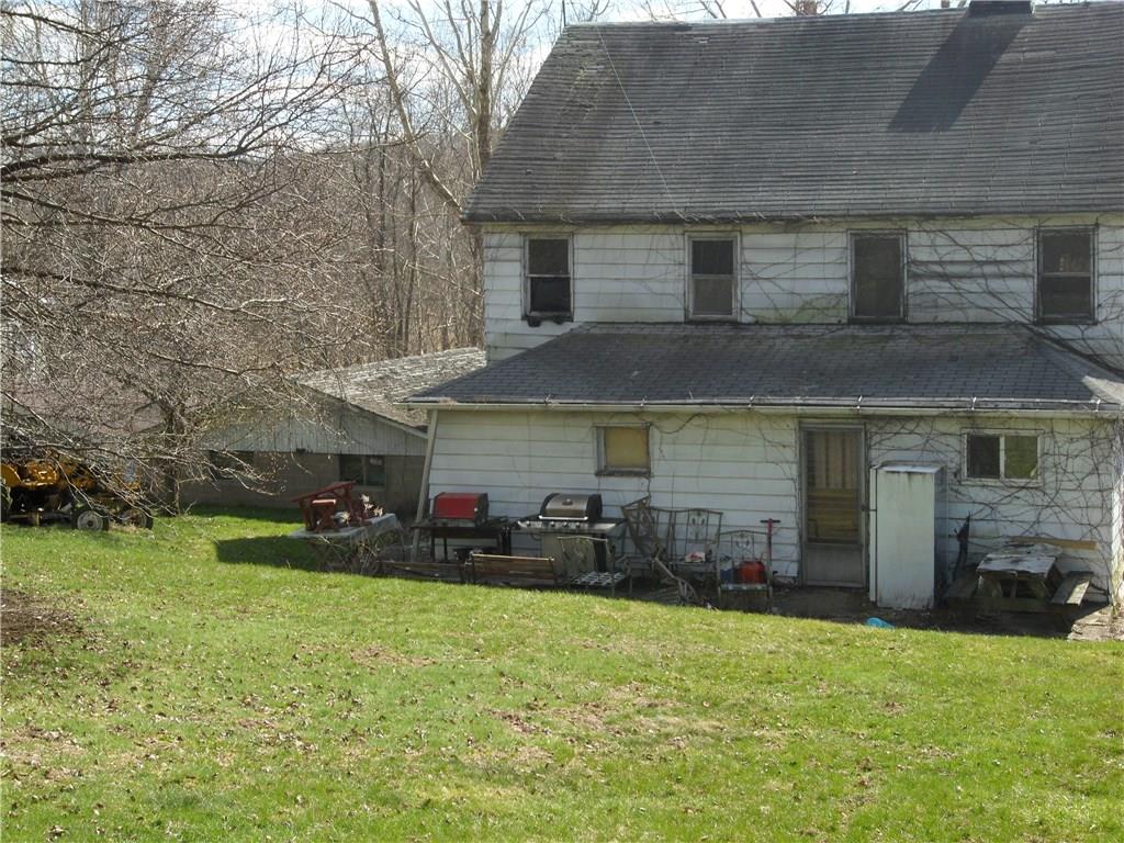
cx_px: 562
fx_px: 1883
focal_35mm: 58
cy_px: 422
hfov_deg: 33.2
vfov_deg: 25.2
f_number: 5.5
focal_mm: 10.4
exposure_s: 1/250
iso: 80
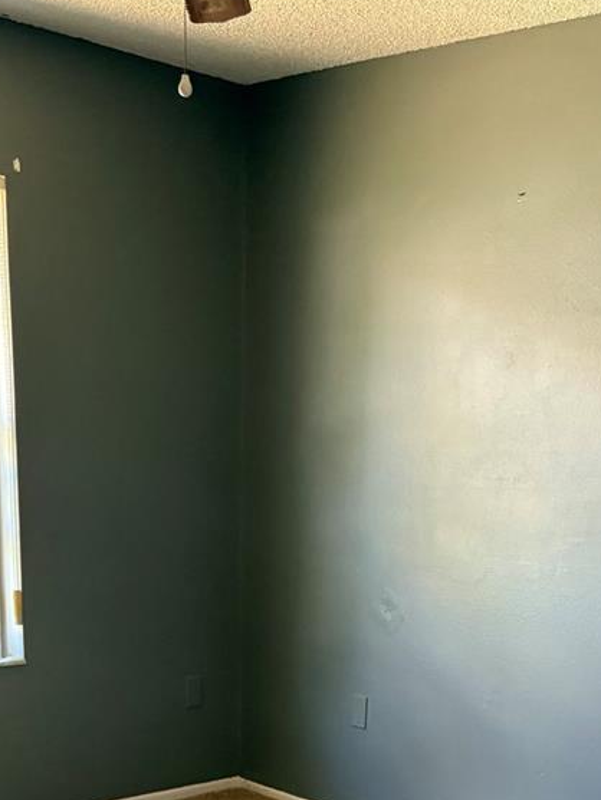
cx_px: 394
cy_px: 840
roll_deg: -2.6
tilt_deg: -17.1
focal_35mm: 56
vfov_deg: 31.2
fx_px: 1296
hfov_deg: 26.0
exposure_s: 1/60
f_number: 1.6
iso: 200
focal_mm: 5.96
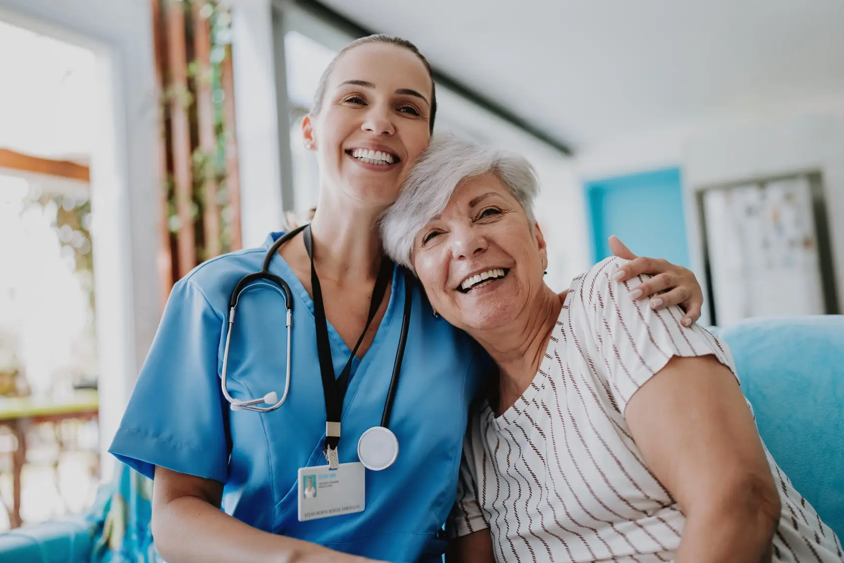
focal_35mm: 37
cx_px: 428
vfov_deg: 35.9
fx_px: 867
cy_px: 266
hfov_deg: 51.9
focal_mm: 35
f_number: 1.4
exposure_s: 1/320
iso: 200
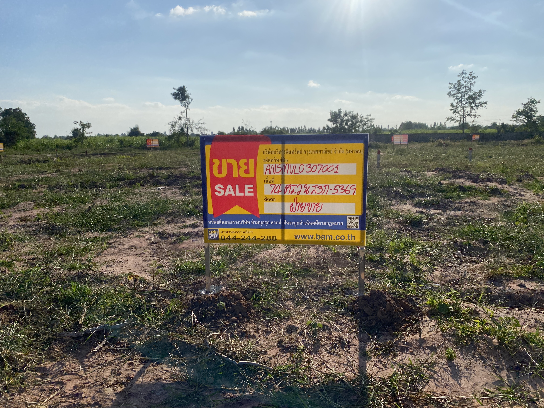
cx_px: 272
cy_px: 204
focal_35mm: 26
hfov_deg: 67.3
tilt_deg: -9.1
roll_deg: +1.8
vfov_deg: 53.1
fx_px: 409
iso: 32
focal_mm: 4.25
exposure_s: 1/8850
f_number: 1.8
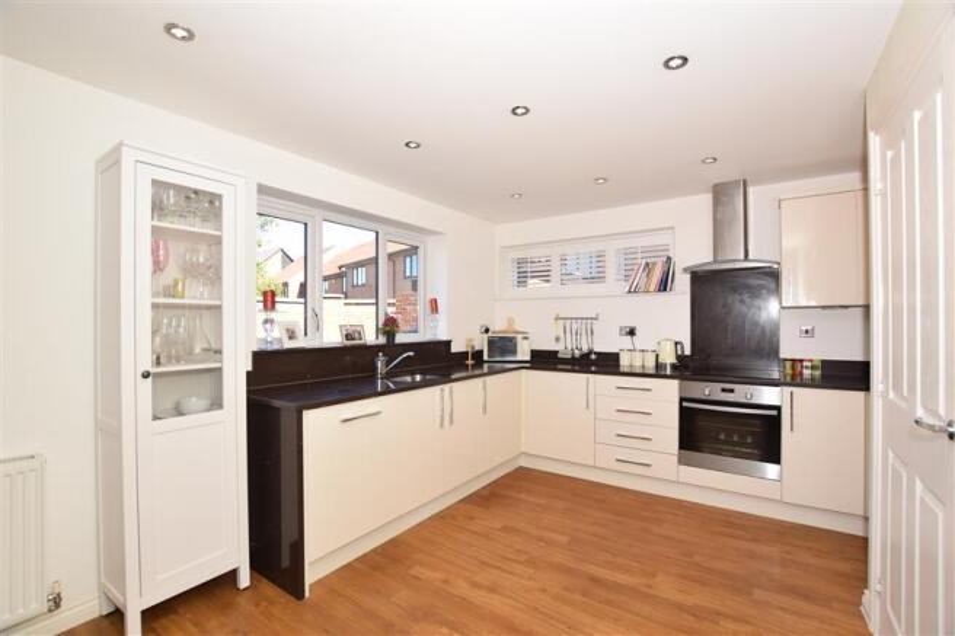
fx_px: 398
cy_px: 318
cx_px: 478
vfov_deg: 77.3
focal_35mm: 15
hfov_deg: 100.4
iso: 200
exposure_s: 1/125
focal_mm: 10
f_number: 5.6
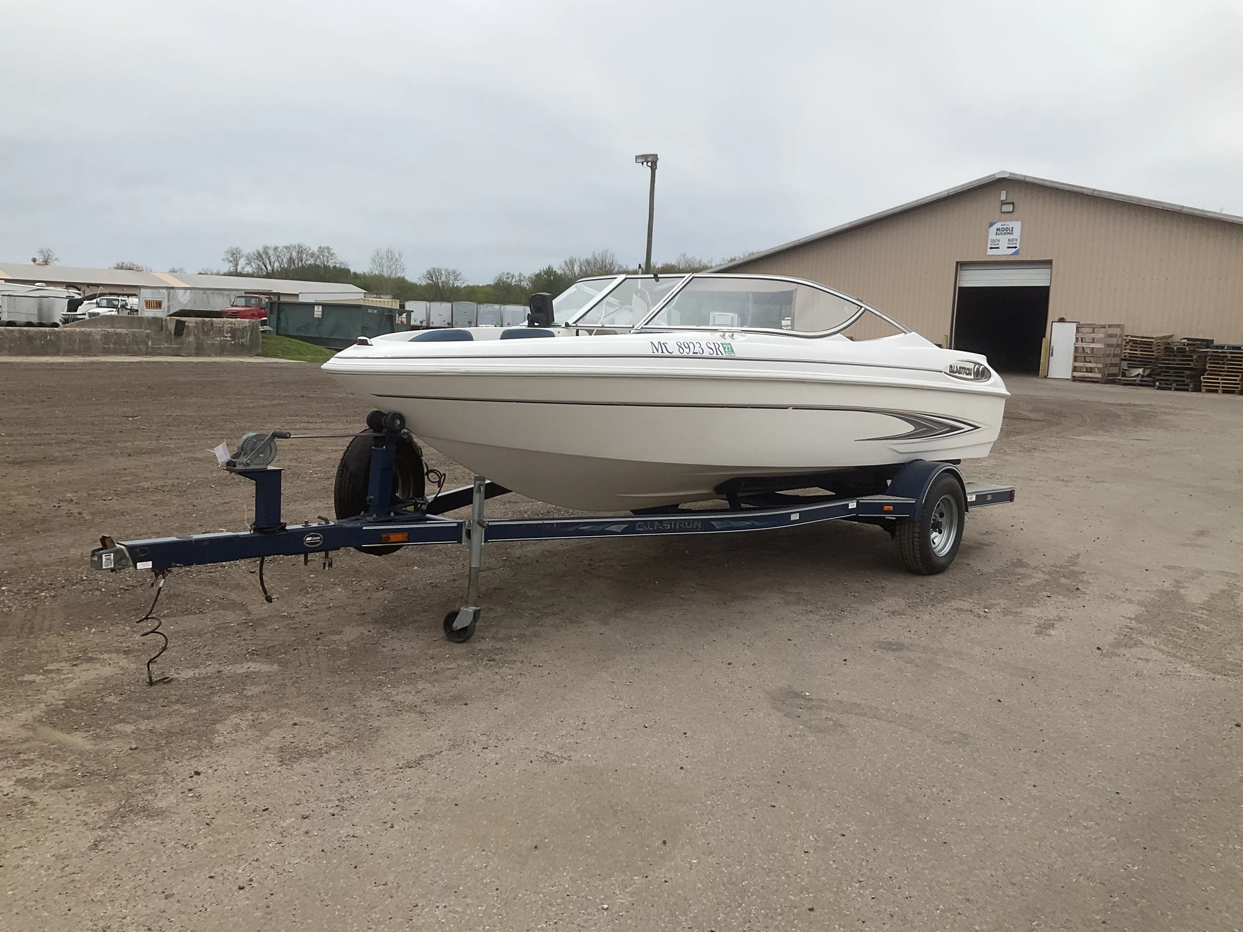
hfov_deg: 61.7
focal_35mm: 29
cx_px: 622
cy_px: 466
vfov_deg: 48.2
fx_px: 1041
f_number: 1.8
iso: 25
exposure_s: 1/1848
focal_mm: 3
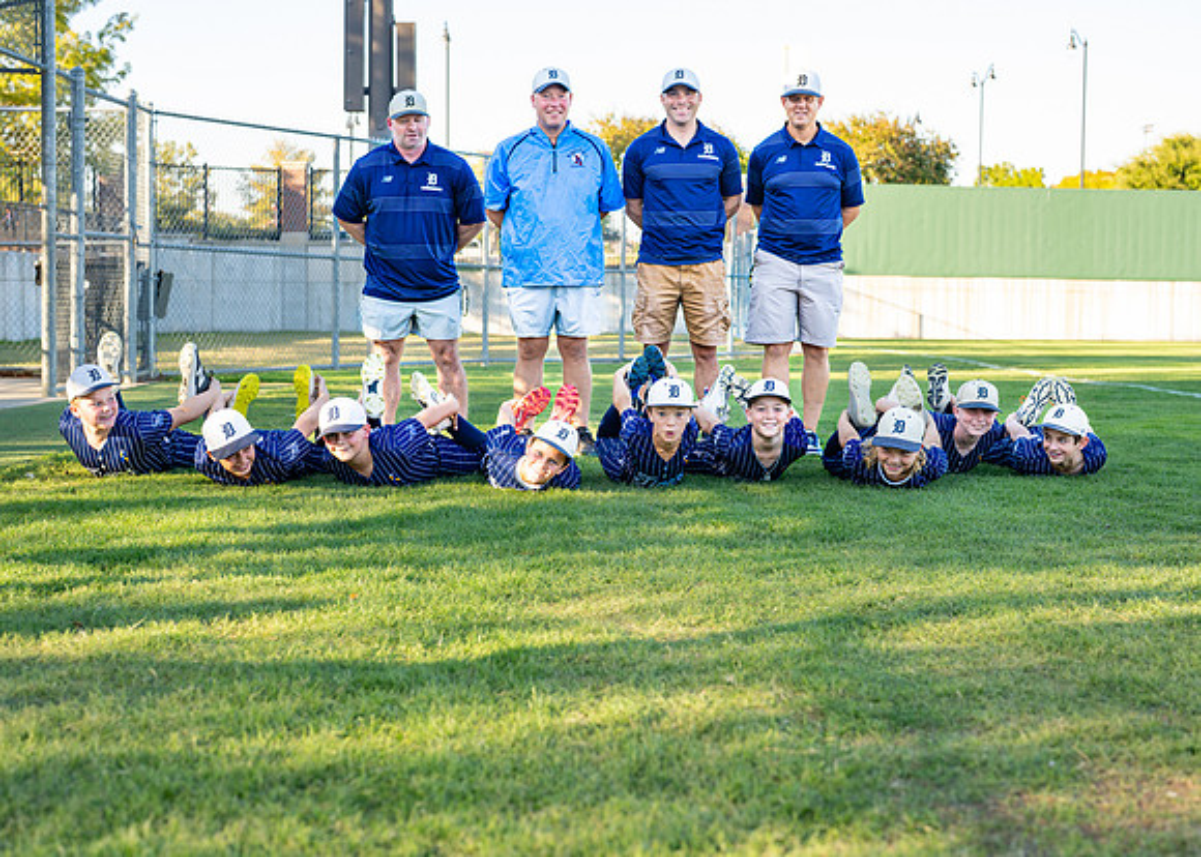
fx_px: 1951
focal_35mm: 57
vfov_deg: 24.8
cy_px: 415
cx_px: 598
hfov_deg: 34.2
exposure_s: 1/400
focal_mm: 50
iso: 250
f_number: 3.5
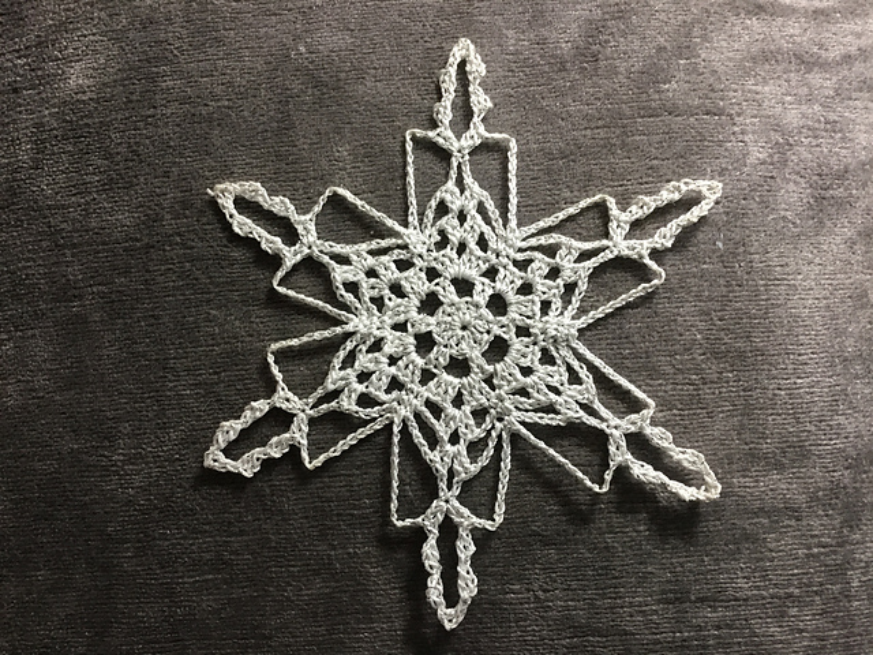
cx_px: 436
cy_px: 328
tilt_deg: -82.0
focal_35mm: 31
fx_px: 782
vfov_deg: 45.4
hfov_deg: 58.4
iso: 64
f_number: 2.4
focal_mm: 3.3
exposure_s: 1/30
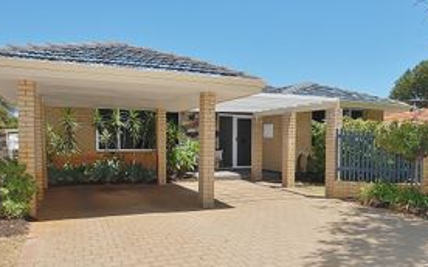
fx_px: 395
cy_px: 165
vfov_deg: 37.1
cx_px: 292
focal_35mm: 34
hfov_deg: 55.5
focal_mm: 13
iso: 200
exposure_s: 1/320
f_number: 9
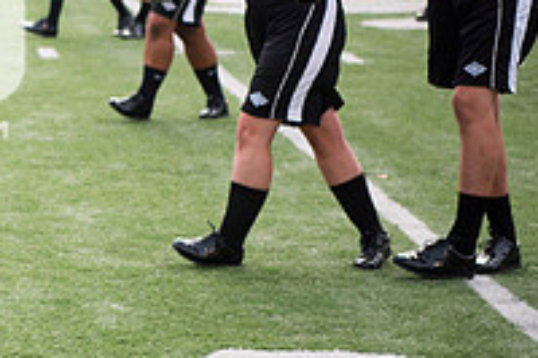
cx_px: -178
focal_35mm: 203
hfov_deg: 9.9
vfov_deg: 6.7
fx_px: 3031
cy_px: 34
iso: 400
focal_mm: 70
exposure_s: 1/2000
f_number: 2.8
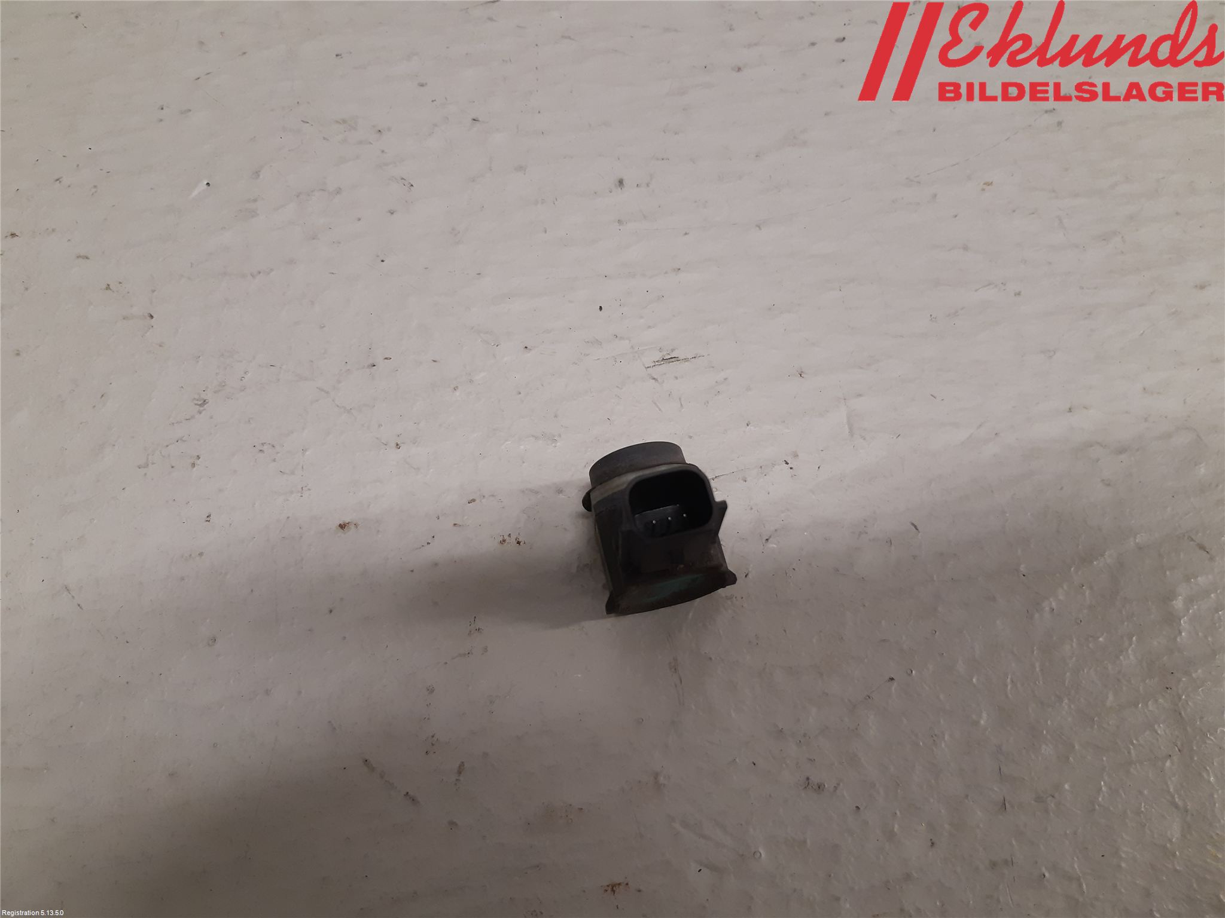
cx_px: 612
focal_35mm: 26
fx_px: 920
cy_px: 459
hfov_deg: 67.3
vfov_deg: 53.1
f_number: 1.7
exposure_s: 1/50
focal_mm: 3.93
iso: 125
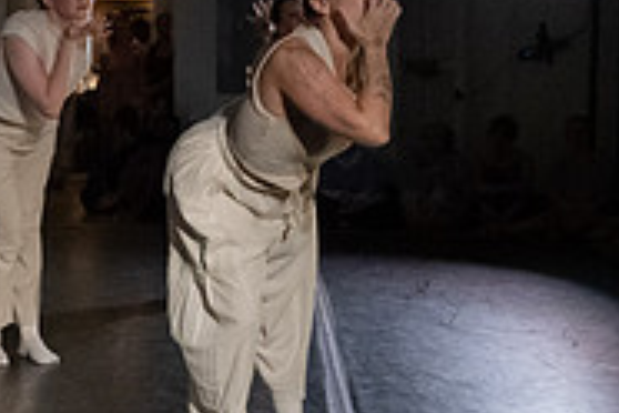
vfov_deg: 13.4
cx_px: -249
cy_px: 110
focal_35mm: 102
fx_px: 1754
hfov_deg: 18.3
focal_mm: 28
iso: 6400
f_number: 5
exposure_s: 1/500
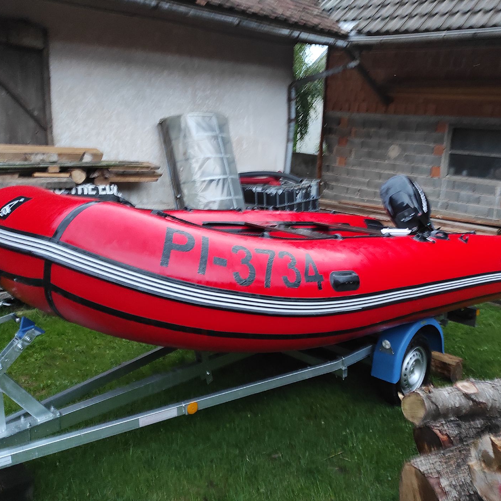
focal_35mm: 30
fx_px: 491
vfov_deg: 54.0
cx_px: 296
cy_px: 249
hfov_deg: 53.7
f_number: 1.89
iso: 596
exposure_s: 1/33
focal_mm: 5.43
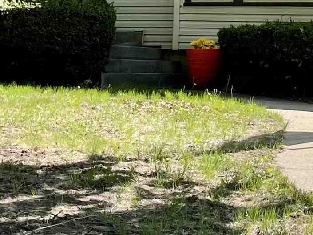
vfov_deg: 13.3
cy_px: -35
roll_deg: -1.6
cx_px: 394
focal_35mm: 109
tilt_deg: +3.2
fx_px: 985
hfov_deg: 17.1
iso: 32
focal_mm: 5.1
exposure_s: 1/1618
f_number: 1.6
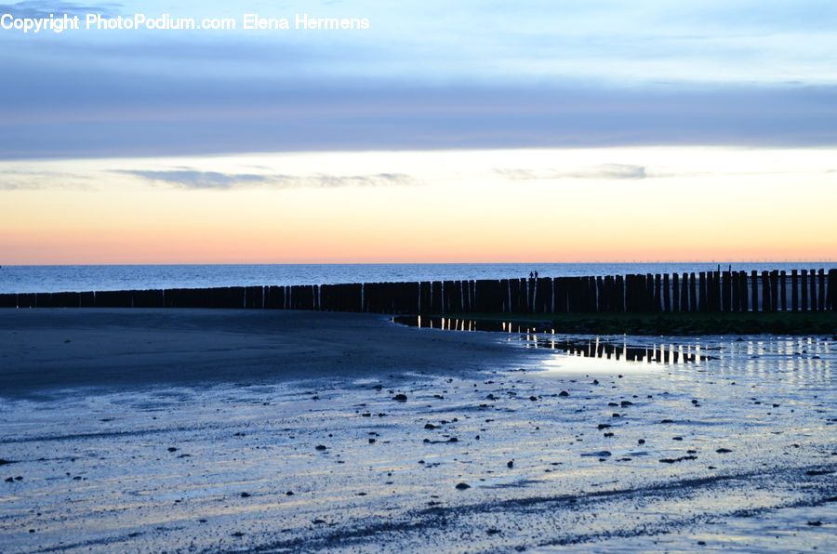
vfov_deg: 18.8
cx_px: 418
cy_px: 277
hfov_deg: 28.1
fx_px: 1670
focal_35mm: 72
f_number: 5
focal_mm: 48
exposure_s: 1/10
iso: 400
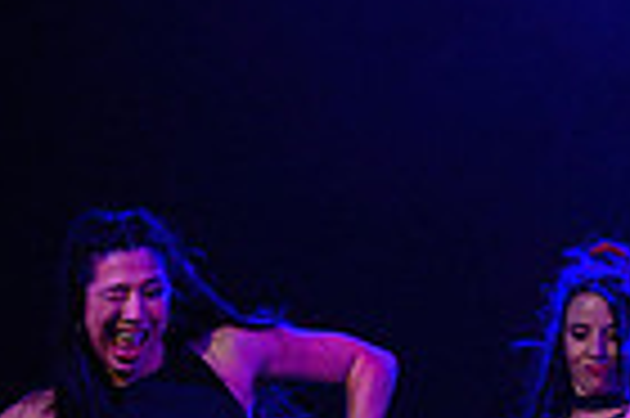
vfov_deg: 2.9
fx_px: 8338
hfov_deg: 4.3
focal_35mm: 477
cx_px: 997
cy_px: 640
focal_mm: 112
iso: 1600
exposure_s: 1/200
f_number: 2.8
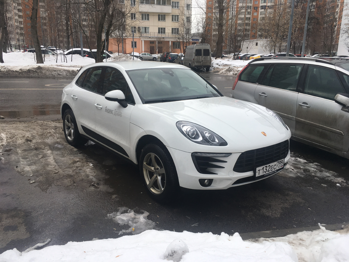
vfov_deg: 48.2
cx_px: 174
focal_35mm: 29
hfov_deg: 61.7
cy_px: 131
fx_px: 292
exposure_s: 1/291
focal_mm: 4.15
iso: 25
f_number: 2.2
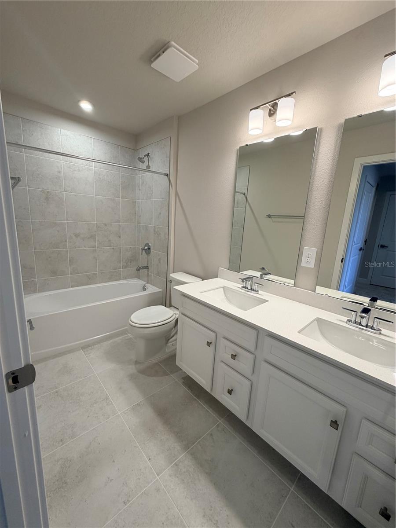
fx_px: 214
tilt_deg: -11.0
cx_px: 198
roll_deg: -3.4
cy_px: 264
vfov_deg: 102.1
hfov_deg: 85.7
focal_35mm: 14
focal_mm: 2.22
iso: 125
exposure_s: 1/120
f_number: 2.2
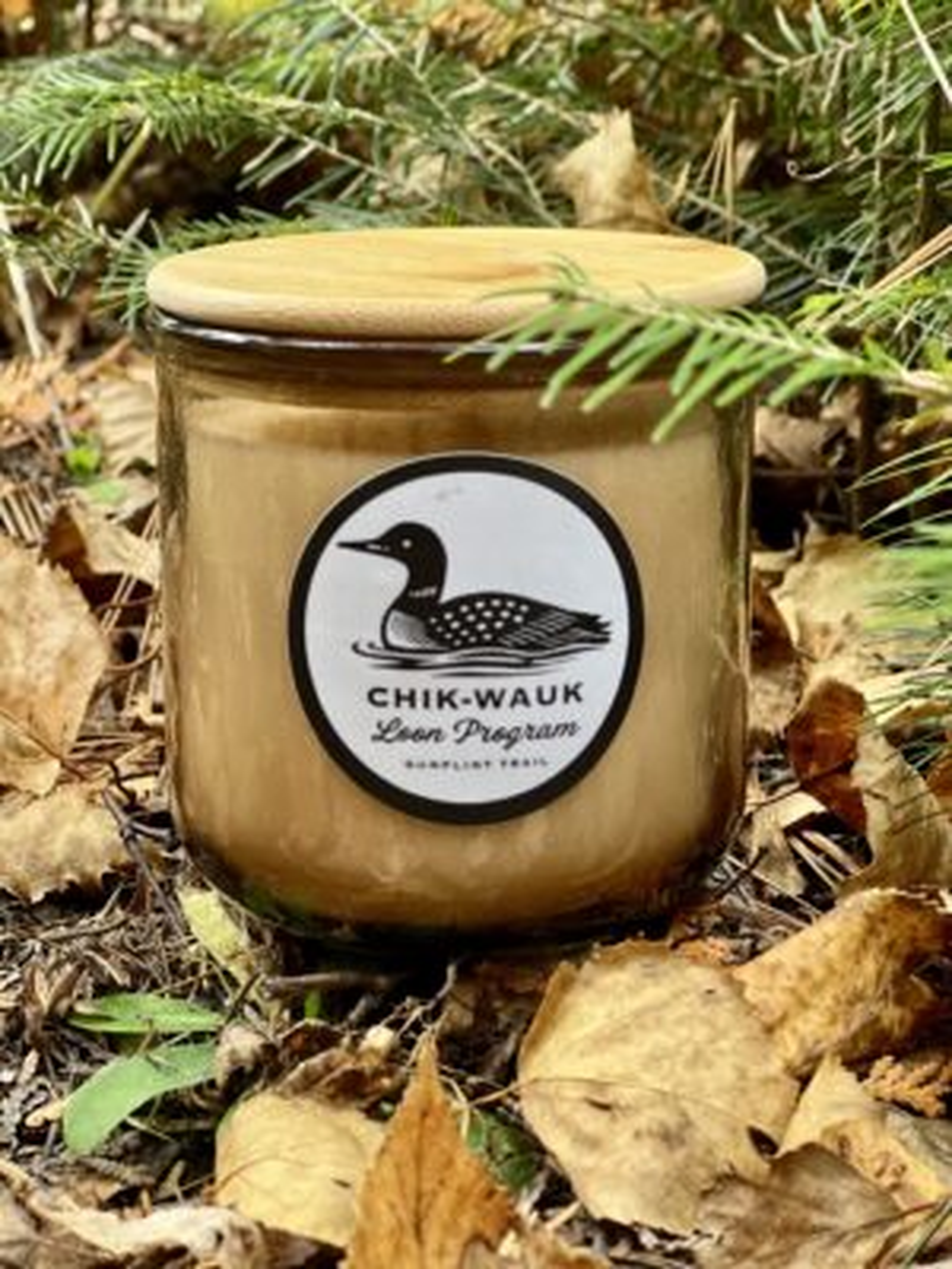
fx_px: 2824
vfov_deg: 25.3
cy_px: 634
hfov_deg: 19.1
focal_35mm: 77
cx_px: 476
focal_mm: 9
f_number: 2.8
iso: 160
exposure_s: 1/121
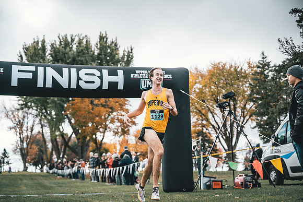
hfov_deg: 38.2
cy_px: 101
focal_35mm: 52
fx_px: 438
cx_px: 152
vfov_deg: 26.0
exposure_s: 1/3200
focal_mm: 52
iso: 200
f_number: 2
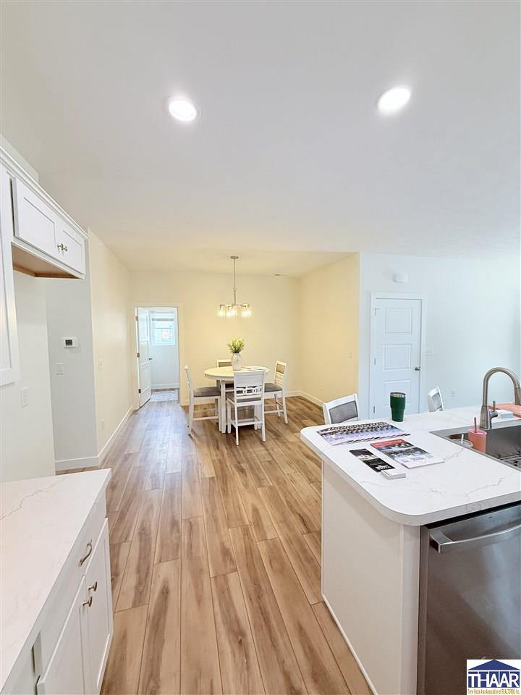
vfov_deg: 102.1
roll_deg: -0.5
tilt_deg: -2.3
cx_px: 260
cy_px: 348
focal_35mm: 14
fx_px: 281
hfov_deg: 85.7
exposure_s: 1/120
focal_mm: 2.22
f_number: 2.2
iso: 160
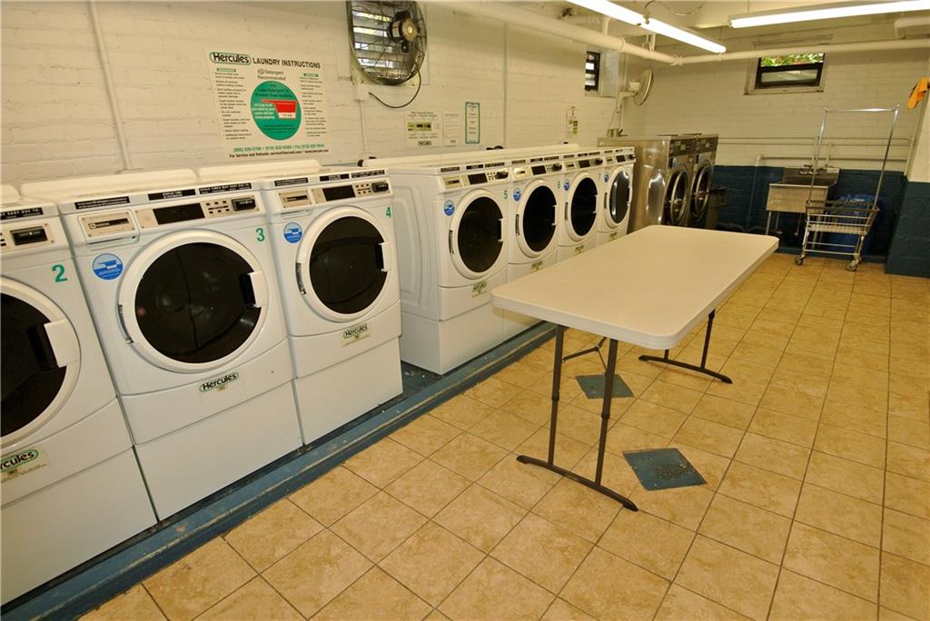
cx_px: 465
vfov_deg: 67.5
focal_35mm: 18
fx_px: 465
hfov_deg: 90.0
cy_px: 310
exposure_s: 1/60
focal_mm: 6.7
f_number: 3.5
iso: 160
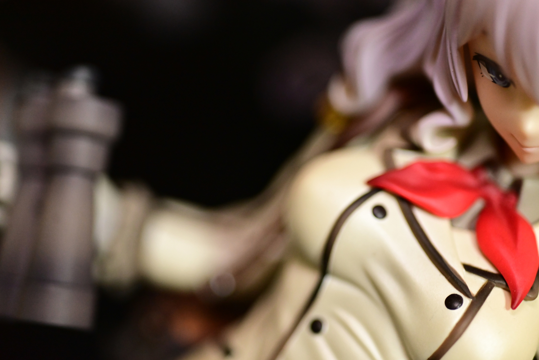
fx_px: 899
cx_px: 270
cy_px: 180
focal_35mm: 60
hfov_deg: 33.4
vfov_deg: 22.6
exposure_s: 1/40
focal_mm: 60
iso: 4000
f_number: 4
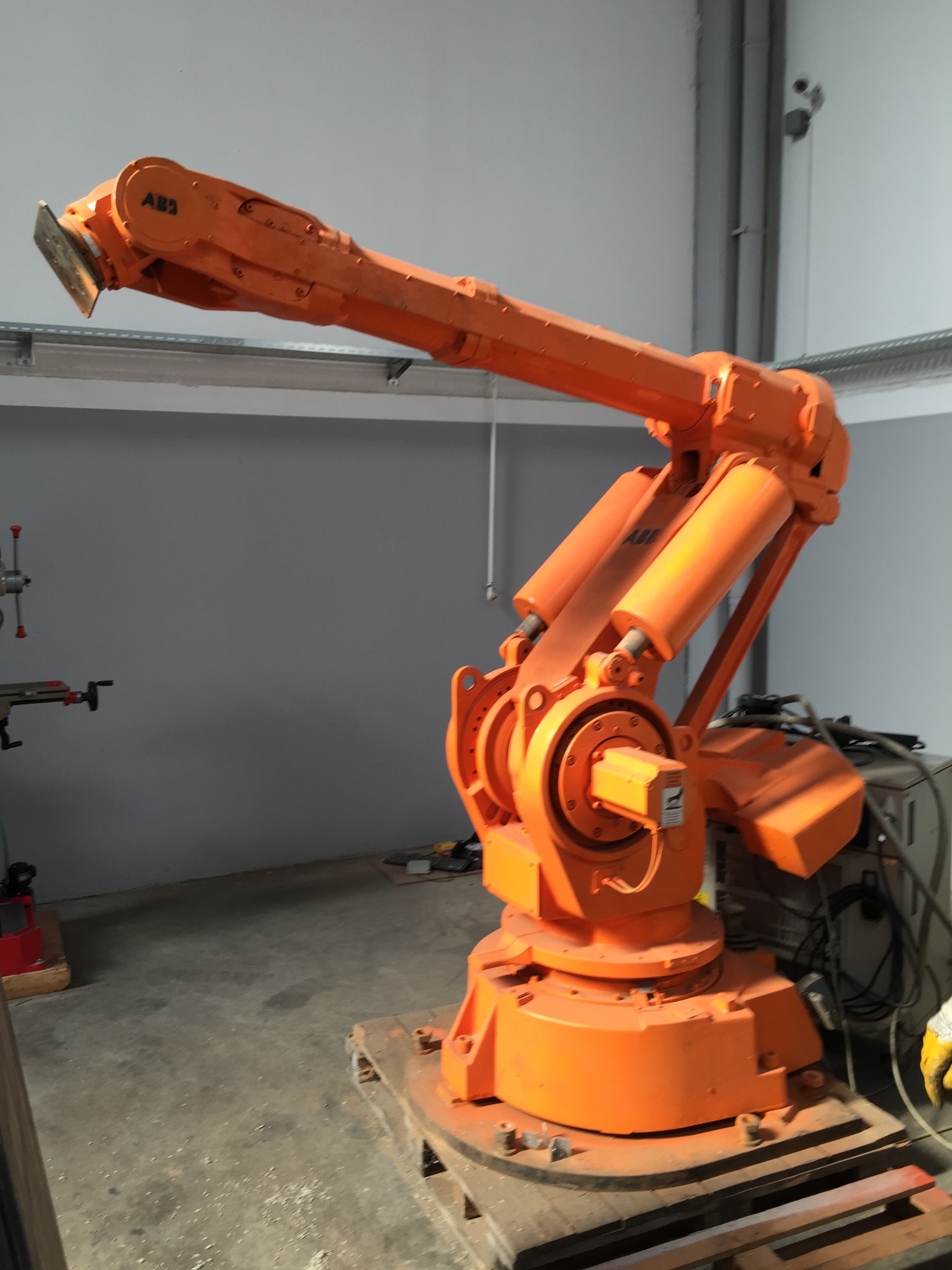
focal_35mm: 29
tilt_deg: -5.2
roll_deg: -0.1
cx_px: 476
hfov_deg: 48.2
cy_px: 635
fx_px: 1063
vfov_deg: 61.7
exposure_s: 1/60
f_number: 2.2
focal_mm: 4.15
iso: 32
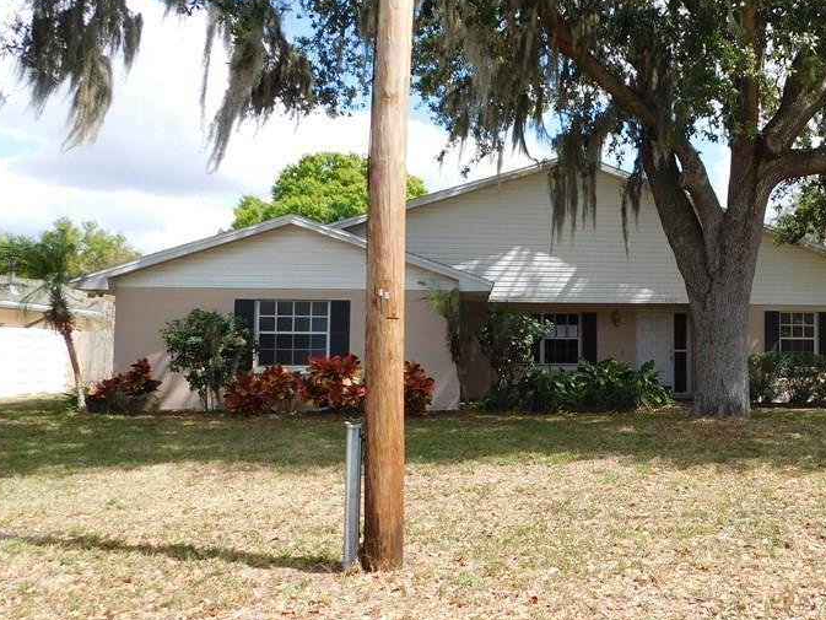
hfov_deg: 50.9
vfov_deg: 40.7
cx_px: 596
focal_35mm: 35
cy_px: 302
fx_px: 835
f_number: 3
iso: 125
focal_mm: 4
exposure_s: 1/800
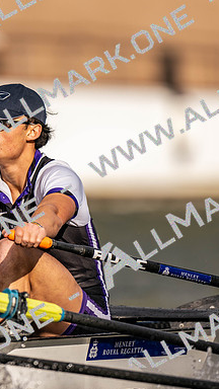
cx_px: 14
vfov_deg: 2.3
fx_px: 9807
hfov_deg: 1.3
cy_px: 194
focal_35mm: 950
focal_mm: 600
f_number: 4
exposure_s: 1/2500
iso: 90
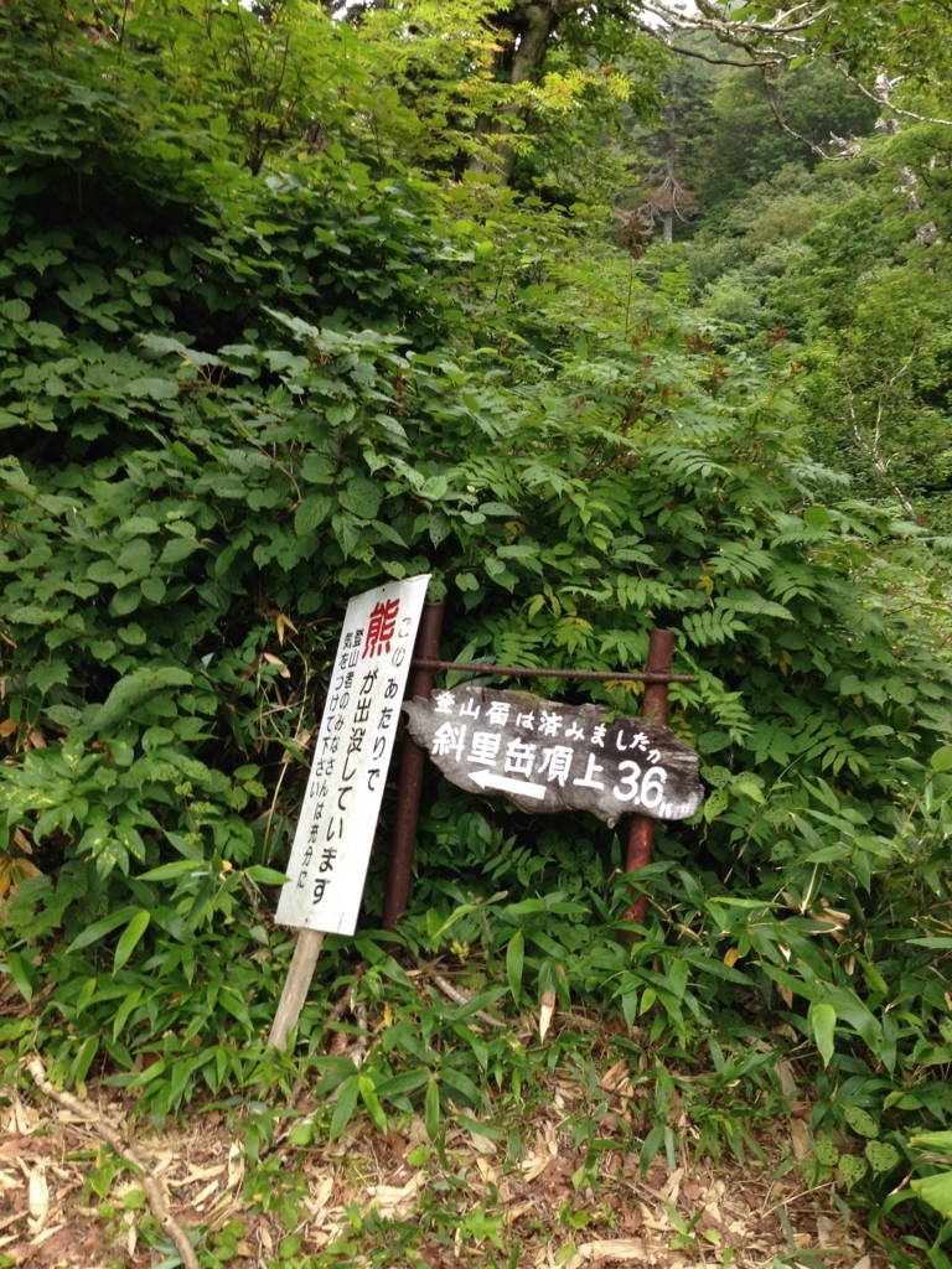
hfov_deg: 42.9
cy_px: 634
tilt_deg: -3.8
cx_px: 476
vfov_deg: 55.4
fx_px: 1210
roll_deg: -1.0
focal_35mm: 33
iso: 50
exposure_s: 1/60
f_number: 2.4
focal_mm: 4.12
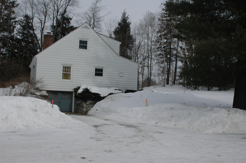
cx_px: 123
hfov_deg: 46.4
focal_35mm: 42
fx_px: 287
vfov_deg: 31.8
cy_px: 82
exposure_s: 1/640
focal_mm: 28
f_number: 13
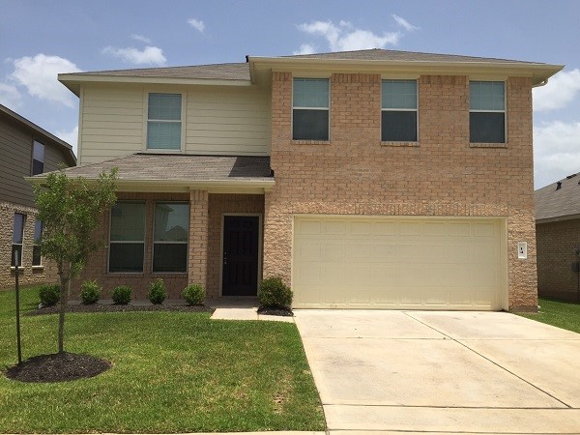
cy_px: 218
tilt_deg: +3.8
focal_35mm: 29
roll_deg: -0.6
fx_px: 486
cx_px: 290
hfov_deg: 61.7
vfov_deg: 48.2
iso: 32
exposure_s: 1/2825
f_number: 2.2
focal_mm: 4.15
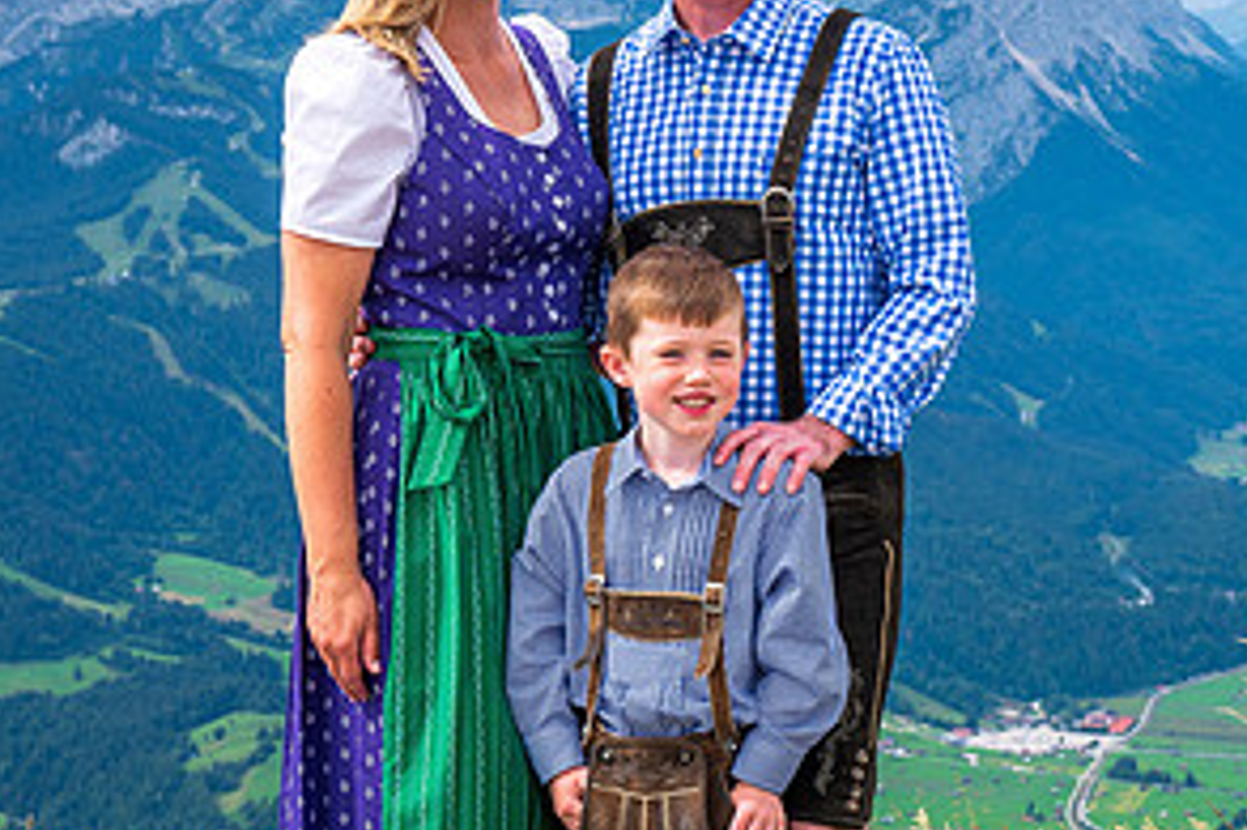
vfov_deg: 15.3
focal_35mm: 89
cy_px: 572
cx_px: 829
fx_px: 3081
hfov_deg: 22.8
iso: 100
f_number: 9
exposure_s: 1/250
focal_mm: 42
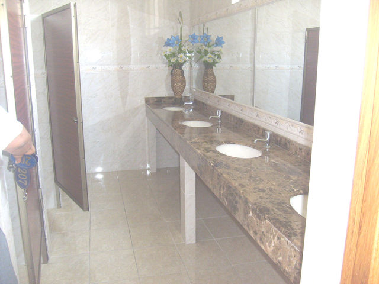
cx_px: 190
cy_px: 142
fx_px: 383
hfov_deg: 52.6
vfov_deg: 40.7
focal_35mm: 35
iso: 100
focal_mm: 5.8
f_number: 2.8
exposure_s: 1/45
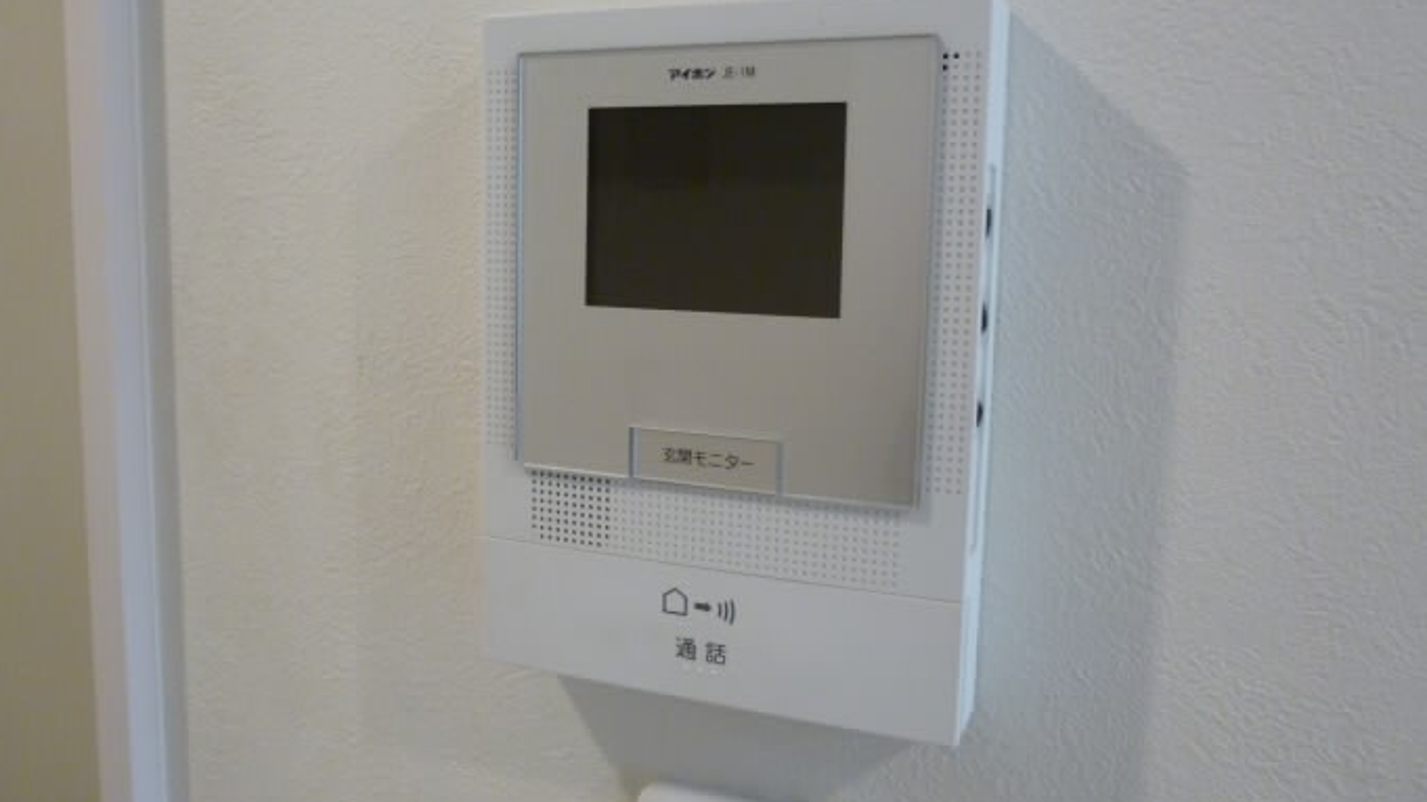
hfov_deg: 67.9
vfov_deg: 41.5
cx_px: 721
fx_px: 1059
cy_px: 374
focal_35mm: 28
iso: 400
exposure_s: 1/30
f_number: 3.1
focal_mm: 4.5
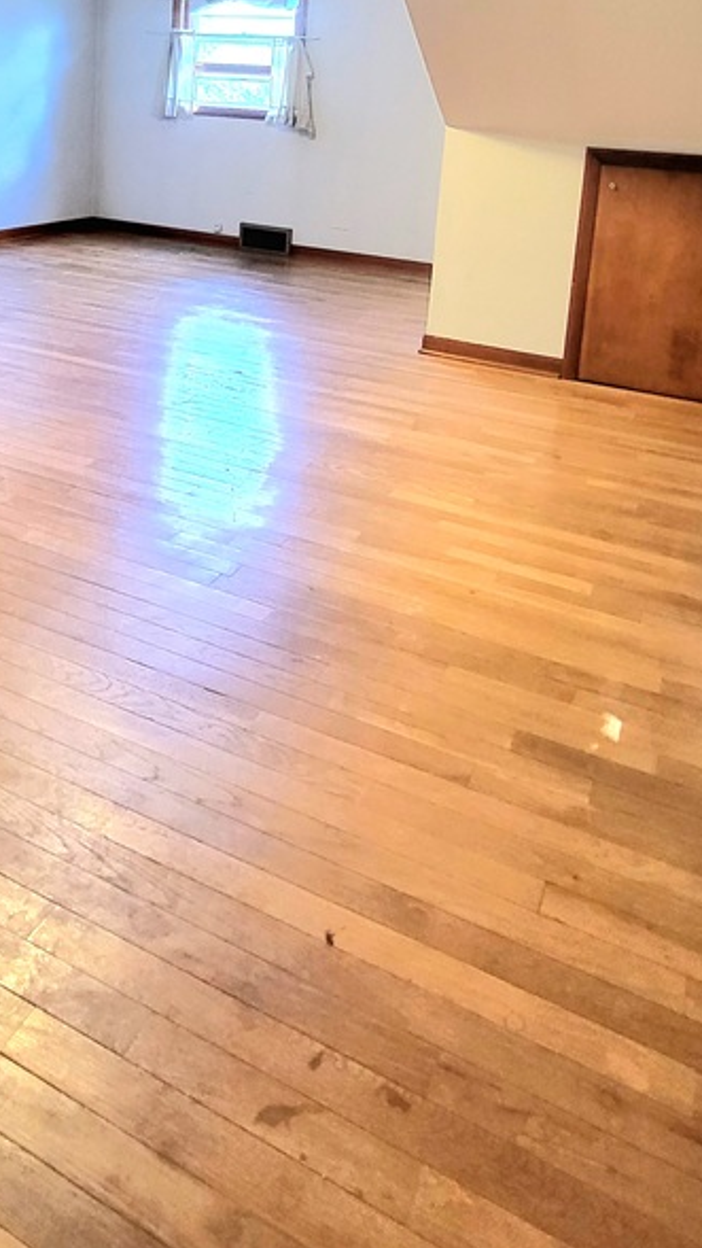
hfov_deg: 44.4
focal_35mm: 26
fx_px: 860
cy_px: 242
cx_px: 320
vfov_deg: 65.2
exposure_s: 1/40
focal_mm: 1.74
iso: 320
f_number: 2.2
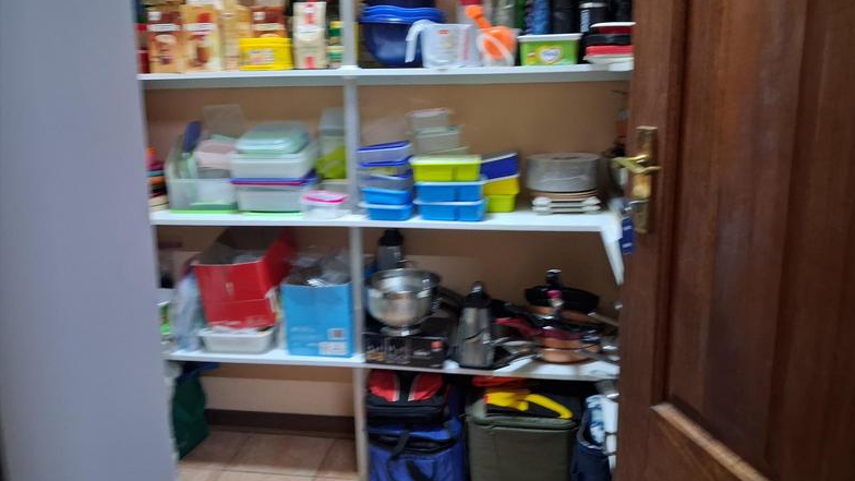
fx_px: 680
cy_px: 225
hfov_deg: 64.3
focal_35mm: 30
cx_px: 431
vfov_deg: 38.9
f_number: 1.8
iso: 500
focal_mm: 4
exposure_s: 1/25
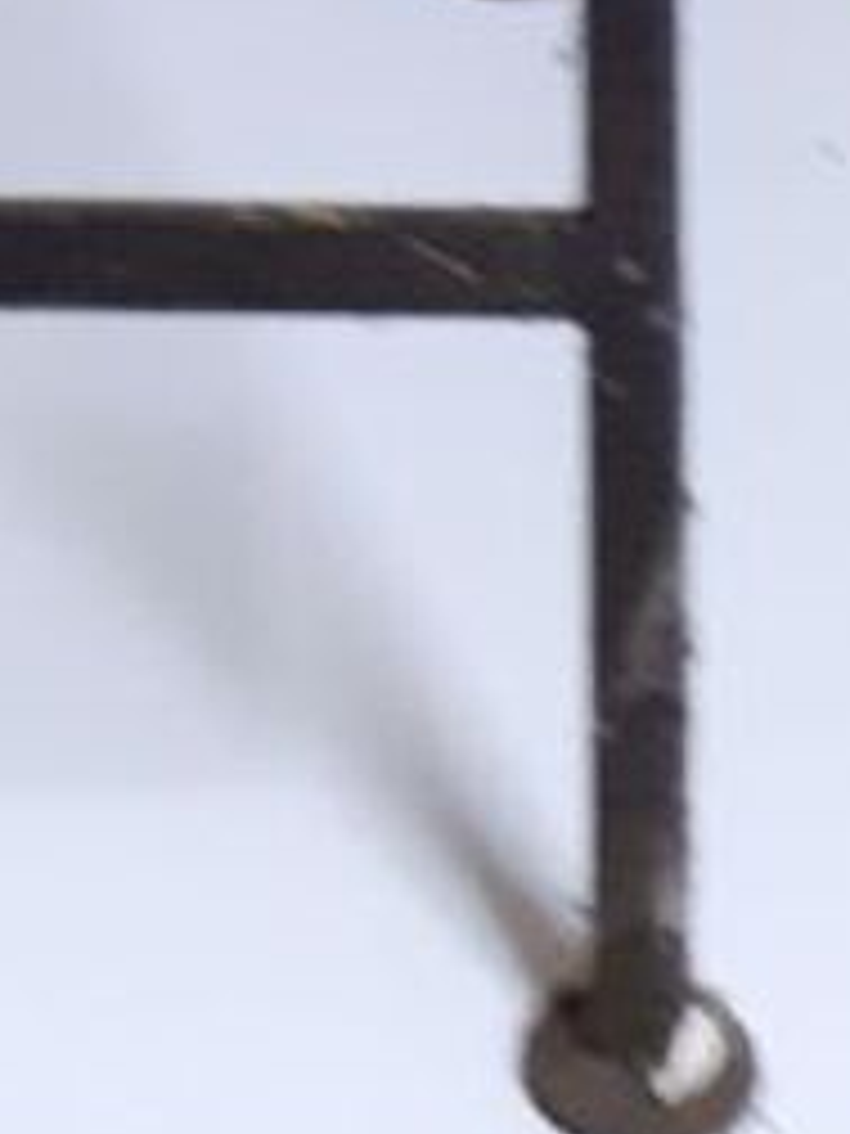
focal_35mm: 143
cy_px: -1663
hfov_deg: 10.4
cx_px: 216
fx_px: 4682
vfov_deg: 11.3
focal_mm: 3.6
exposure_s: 1/25
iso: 250
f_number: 1.9
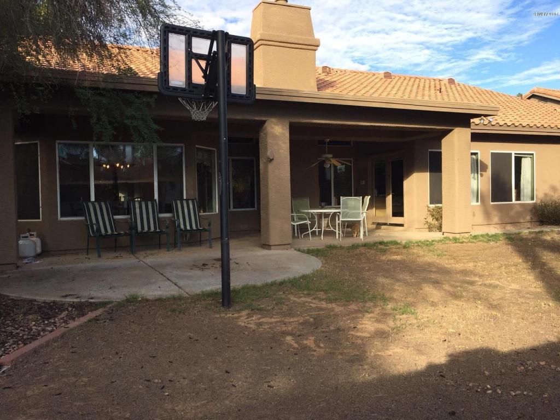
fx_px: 469
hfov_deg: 61.7
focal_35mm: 29
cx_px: 280
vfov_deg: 48.2
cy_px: 210
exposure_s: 1/732
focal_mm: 4.15
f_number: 2.2
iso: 32
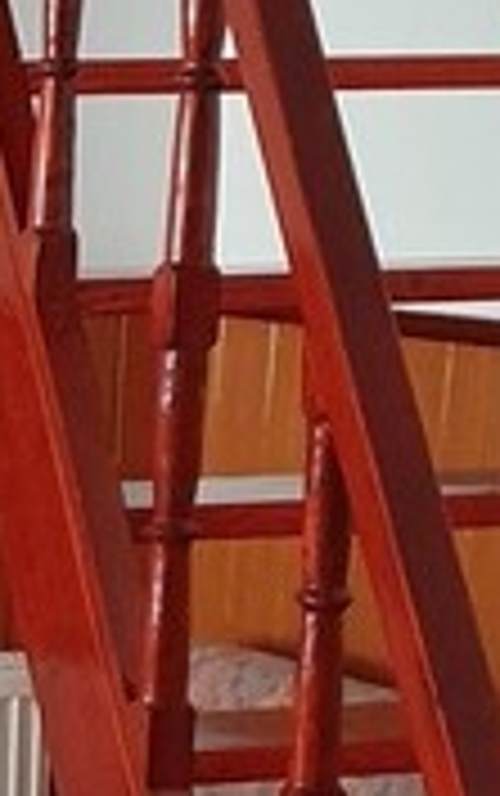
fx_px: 3458
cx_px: -604
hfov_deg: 7.8
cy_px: 818
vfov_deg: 13.0
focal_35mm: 159
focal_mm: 4.32
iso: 500
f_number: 1.5
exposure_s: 1/50
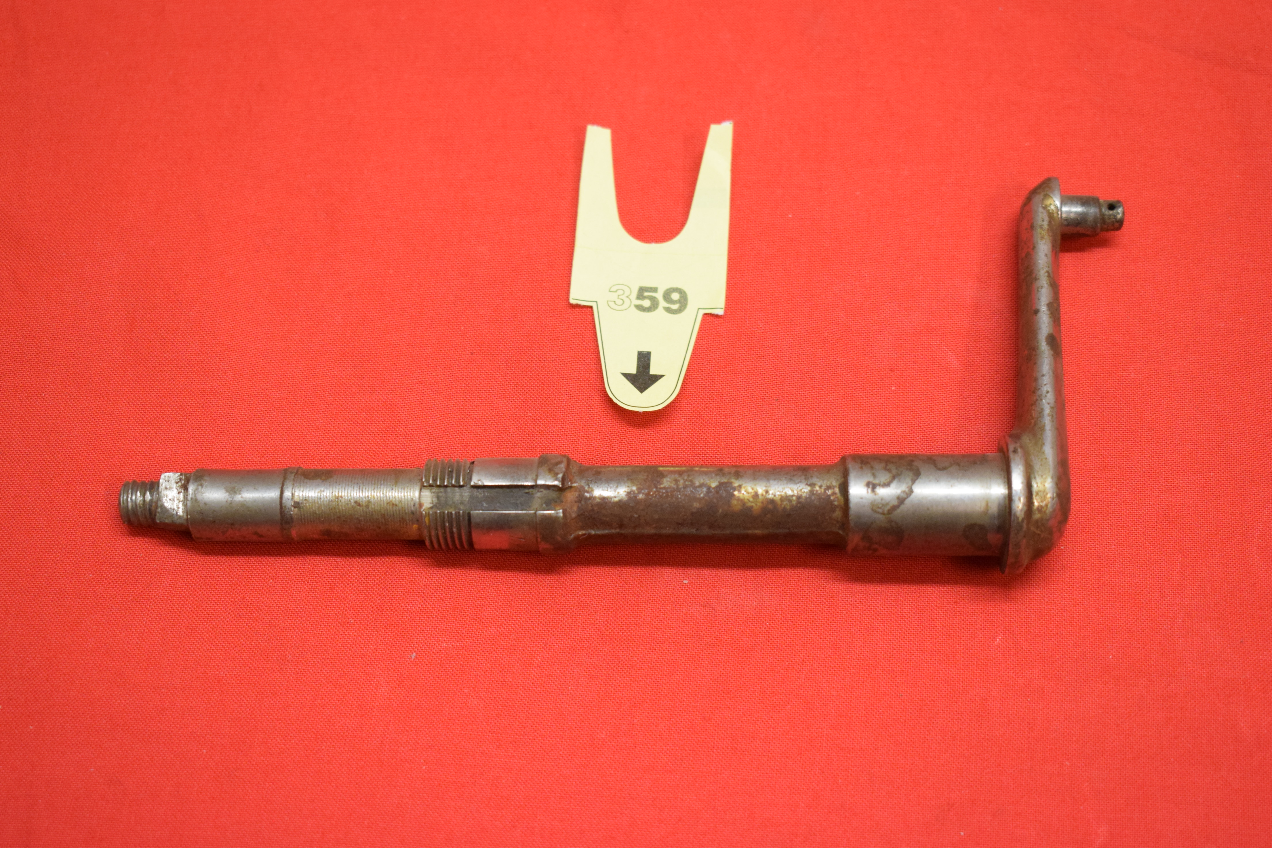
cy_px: 421
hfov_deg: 34.5
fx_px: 2049
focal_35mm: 58
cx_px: 638
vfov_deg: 23.4
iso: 2000
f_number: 5
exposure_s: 1/125
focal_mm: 38
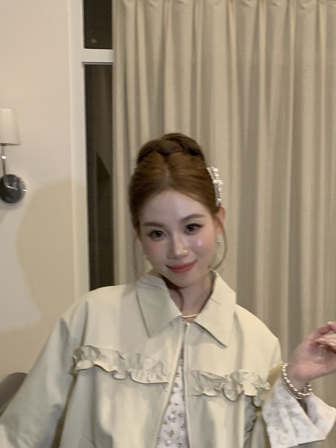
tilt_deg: -6.8
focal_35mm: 57
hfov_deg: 25.6
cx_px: 192
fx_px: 738
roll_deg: +0.5
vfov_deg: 32.8
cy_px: 358
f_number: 1.8
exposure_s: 1/40
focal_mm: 4.25
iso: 400
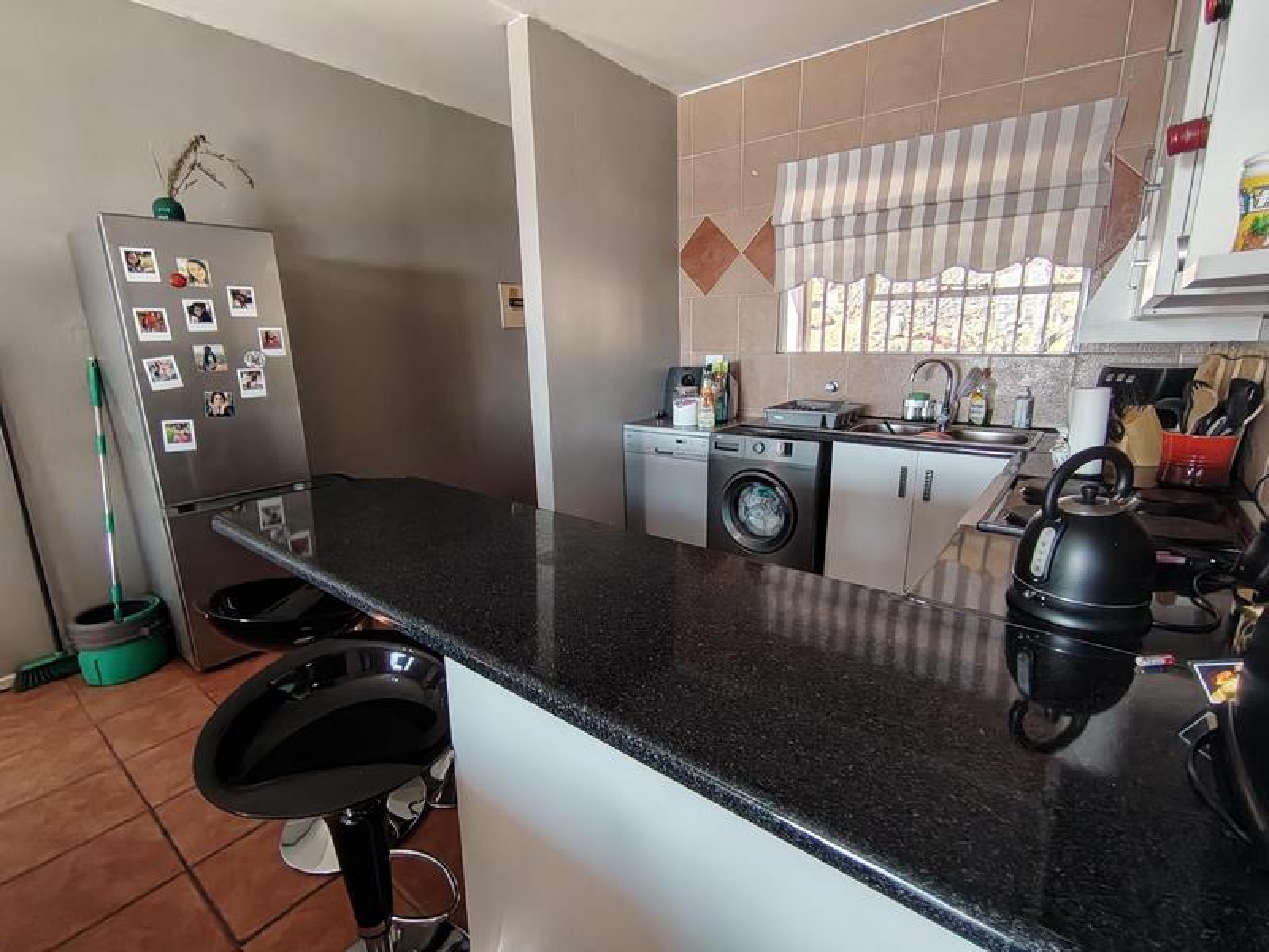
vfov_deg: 74.7
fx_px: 623
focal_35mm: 17
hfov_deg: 91.0
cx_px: 634
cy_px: 476
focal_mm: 1.42
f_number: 2.2
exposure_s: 1/33.3
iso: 278
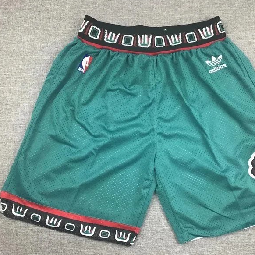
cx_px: 156
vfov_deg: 48.4
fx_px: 283
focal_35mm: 34
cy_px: 129
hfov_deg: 48.1
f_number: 1.8
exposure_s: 1/50
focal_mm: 3.99
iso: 32
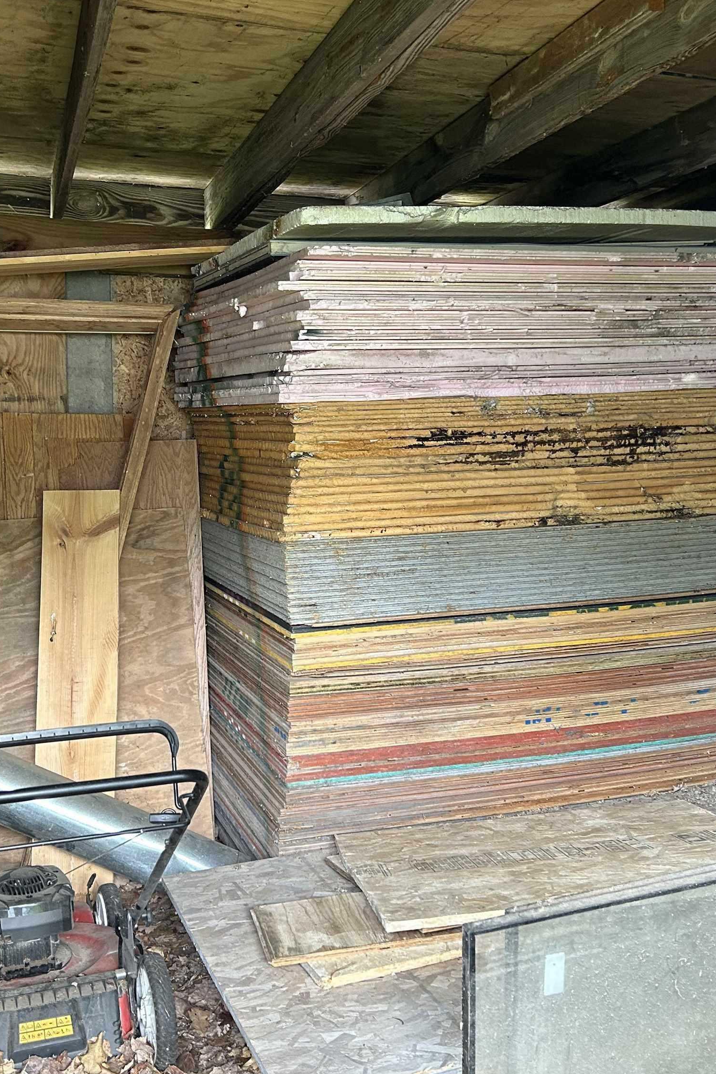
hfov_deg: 35.9
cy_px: 541
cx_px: 309
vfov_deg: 51.9
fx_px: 1104
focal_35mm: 37
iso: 160
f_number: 1.5
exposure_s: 1/60
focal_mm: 5.7
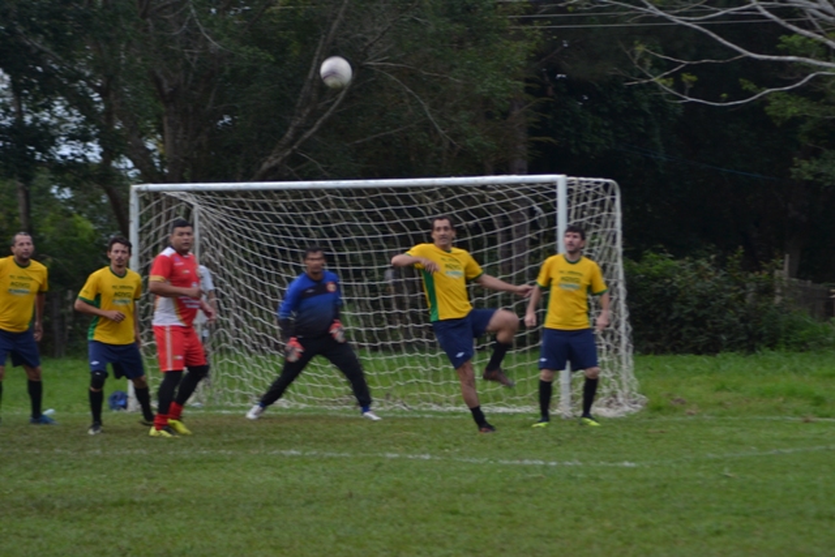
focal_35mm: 158
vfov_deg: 8.7
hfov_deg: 13.0
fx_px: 3654
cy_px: 278
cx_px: 418
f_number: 4.5
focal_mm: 105
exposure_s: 1/100
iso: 100
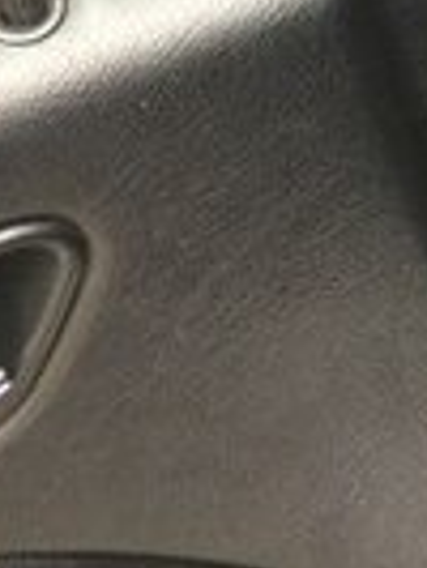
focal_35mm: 108
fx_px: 1773
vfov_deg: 16.6
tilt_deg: -31.3
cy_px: -282
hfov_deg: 13.1
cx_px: 598
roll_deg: +10.1
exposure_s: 1/33
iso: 125
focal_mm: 4.15
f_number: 2.2
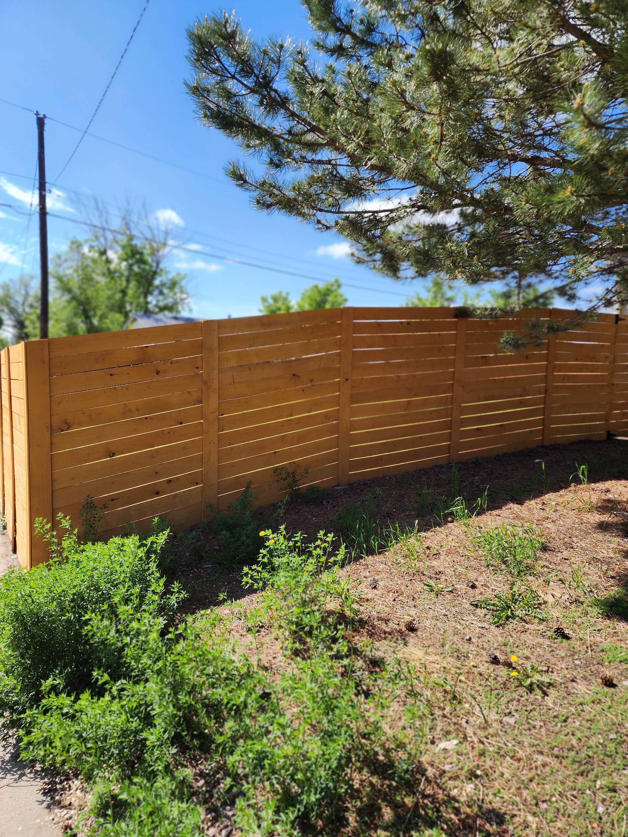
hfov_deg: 58.9
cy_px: 418
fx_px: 556
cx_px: 314
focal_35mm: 23
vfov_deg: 73.9
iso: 12
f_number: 1.8
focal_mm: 6.4
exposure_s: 1/779
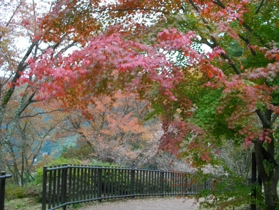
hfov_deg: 46.8
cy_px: 105
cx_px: 140
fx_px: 322
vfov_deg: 36.0
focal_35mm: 40
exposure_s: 1/80
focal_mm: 7.1
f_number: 3.2
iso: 200
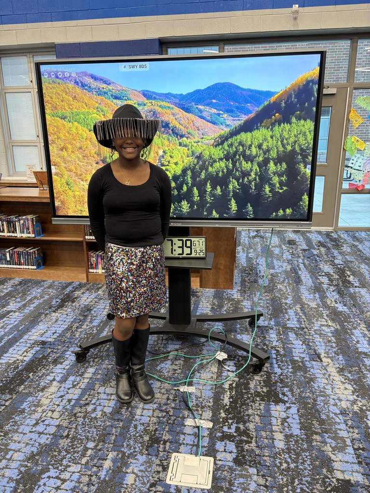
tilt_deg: -14.6
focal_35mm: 26
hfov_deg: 53.1
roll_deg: -0.1
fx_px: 371
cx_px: 185
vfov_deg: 67.3
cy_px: 246
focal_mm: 5.96
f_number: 1.6
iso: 160
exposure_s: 1/60
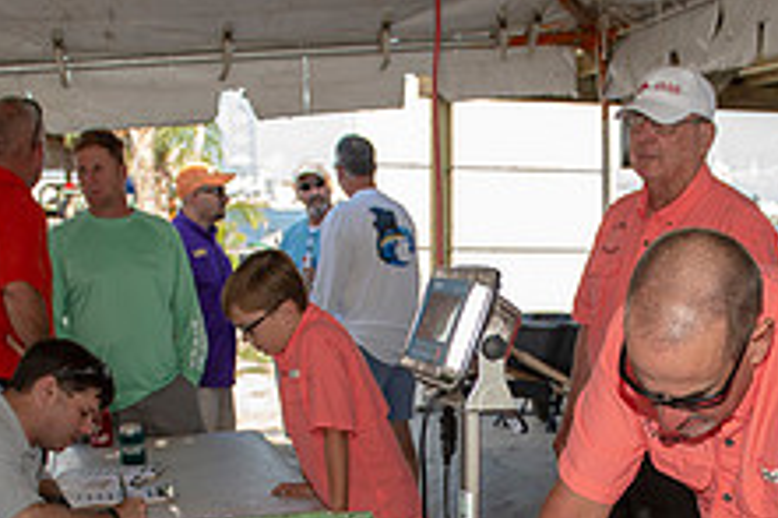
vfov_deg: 20.6
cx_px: 525
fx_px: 1360
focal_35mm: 63
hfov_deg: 31.6
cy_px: 564
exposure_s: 1/250
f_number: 3.5
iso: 50
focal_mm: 24
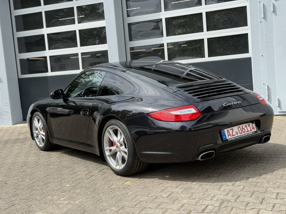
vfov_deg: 30.3
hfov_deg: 39.7
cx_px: 143
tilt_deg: -3.3
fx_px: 397
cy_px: 107
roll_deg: +4.4
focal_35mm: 48
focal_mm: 6.76
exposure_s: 1/2762
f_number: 1.78
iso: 80
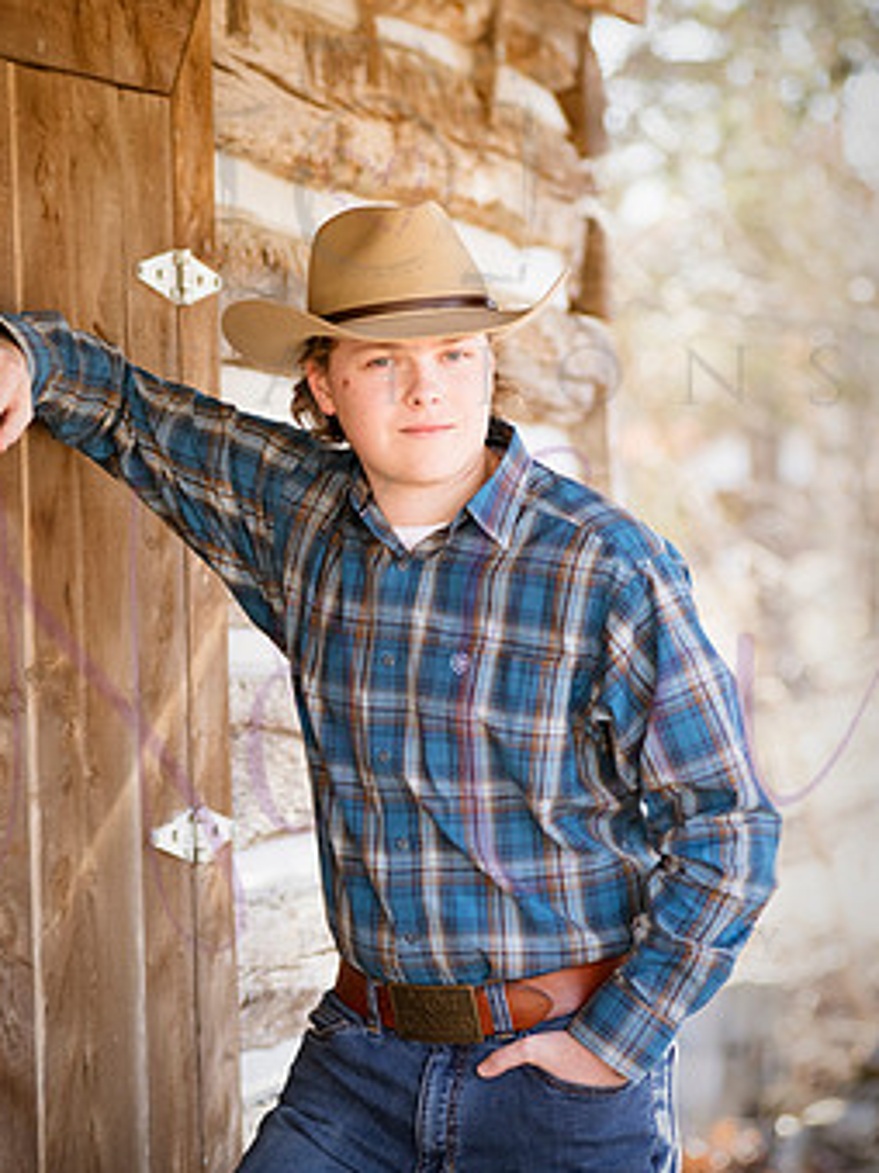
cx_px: 388
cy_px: 498
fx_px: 4540
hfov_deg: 11.1
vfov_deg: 14.7
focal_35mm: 134
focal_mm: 105
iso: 800
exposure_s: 1/500
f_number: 3.5
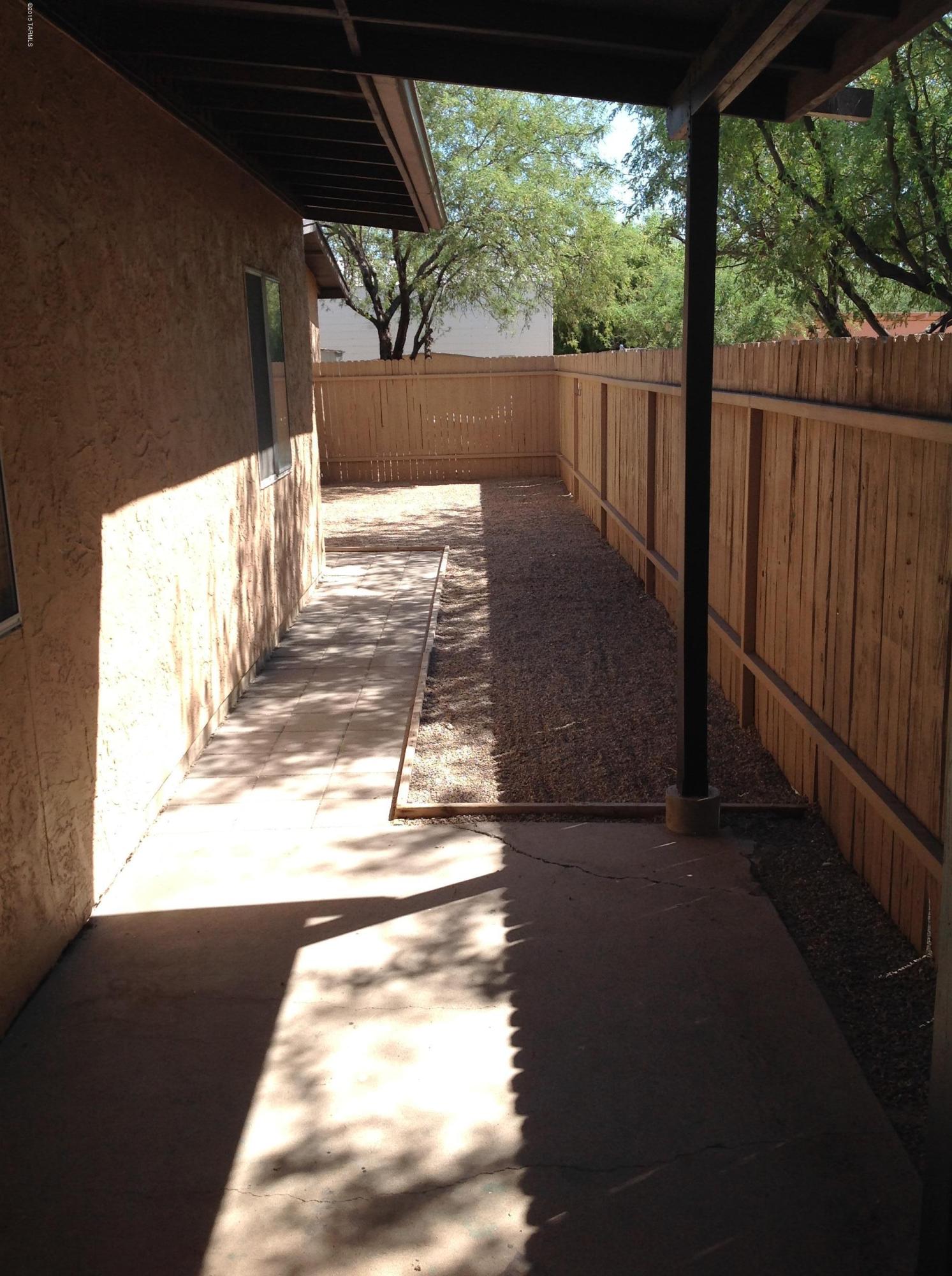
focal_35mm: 35
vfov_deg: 52.7
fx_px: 1287
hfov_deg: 40.6
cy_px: 638
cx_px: 476
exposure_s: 1/687
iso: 50
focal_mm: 4.28
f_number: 2.4
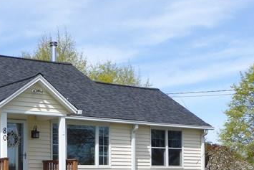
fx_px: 529
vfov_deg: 17.7
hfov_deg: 25.9
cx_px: 13
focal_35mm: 75
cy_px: 174
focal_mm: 4.3
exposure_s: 1/1000
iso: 100
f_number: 3.3
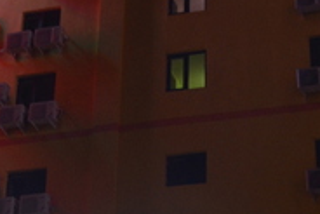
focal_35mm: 88
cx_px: 216
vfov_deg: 15.5
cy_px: 143
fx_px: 782
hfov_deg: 23.0
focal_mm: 15
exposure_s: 1/13
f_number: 5.6
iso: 400
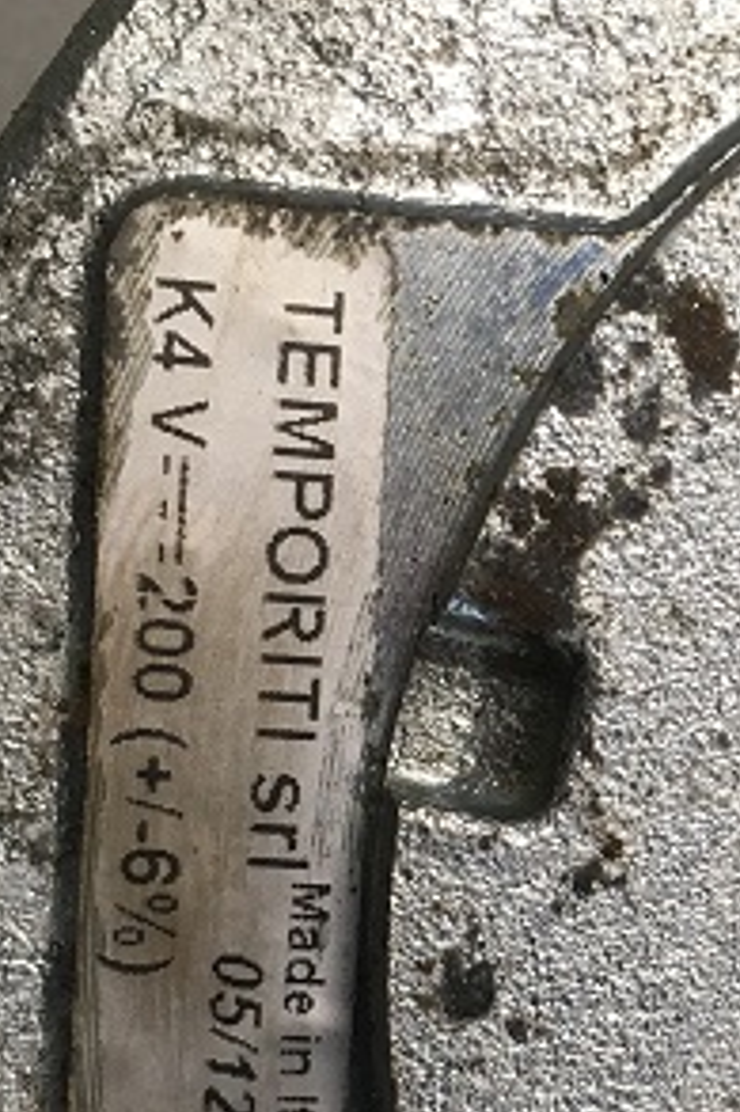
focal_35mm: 83
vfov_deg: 24.3
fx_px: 2562
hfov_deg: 16.0
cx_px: 810
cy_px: 791
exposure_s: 1/33
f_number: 2.2
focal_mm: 4.15
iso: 25
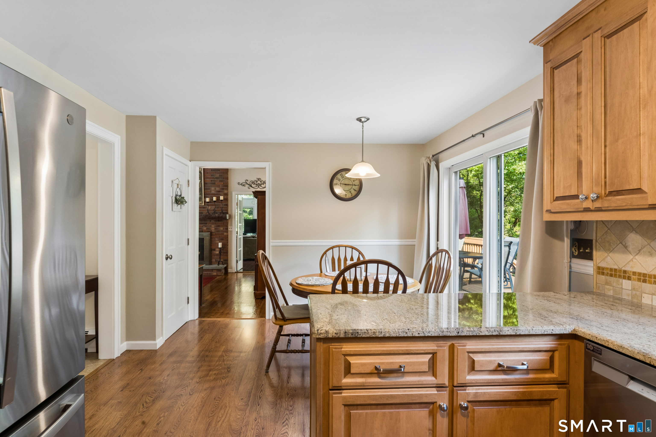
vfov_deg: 68.3
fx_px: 323
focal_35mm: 18
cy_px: 218
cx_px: 328
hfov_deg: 91.0
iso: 400
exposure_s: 1/4
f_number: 13
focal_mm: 17.7
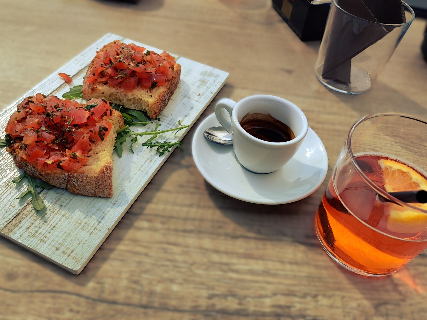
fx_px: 308
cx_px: 214
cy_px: 160
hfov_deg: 69.4
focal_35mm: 25
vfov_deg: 54.9
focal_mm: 6.04
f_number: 1.9
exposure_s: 1/561
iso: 50
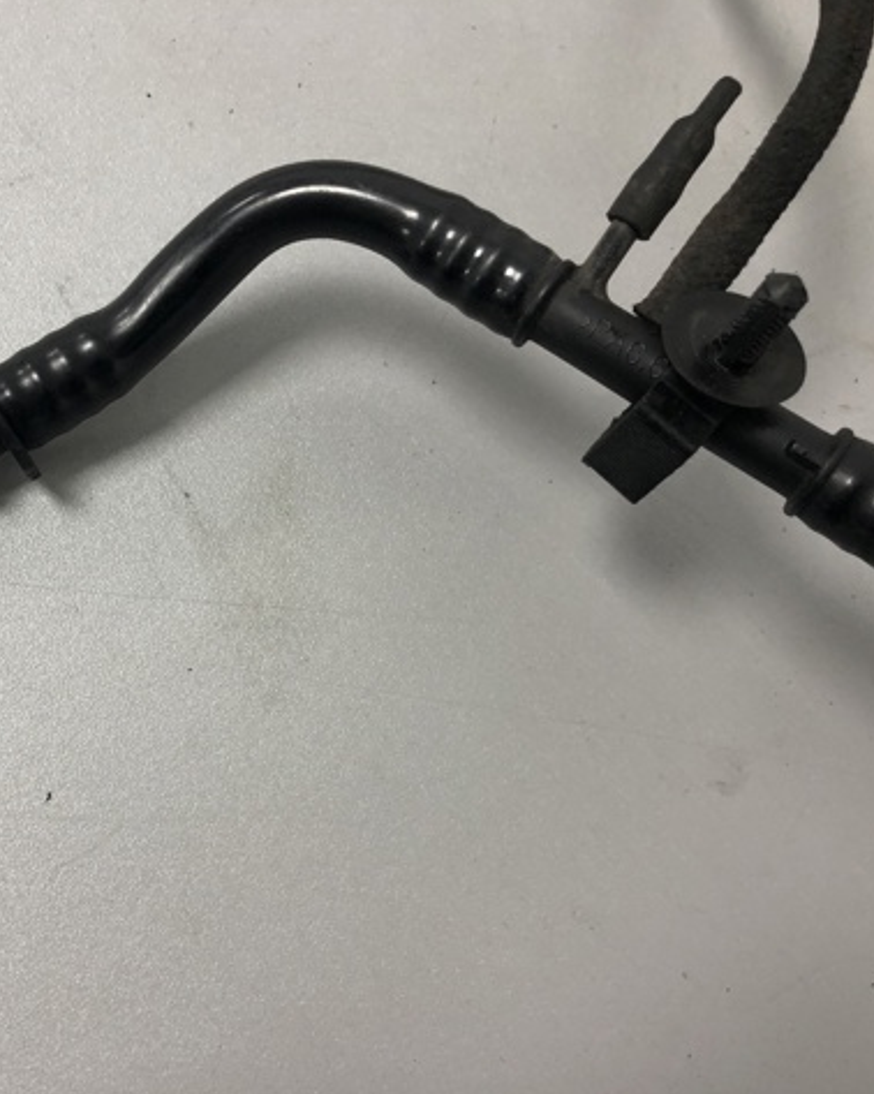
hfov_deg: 39.4
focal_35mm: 37
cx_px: 259
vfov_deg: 49.1
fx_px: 1197
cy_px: 541
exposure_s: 1/33
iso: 32
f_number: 1.8
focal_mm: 4
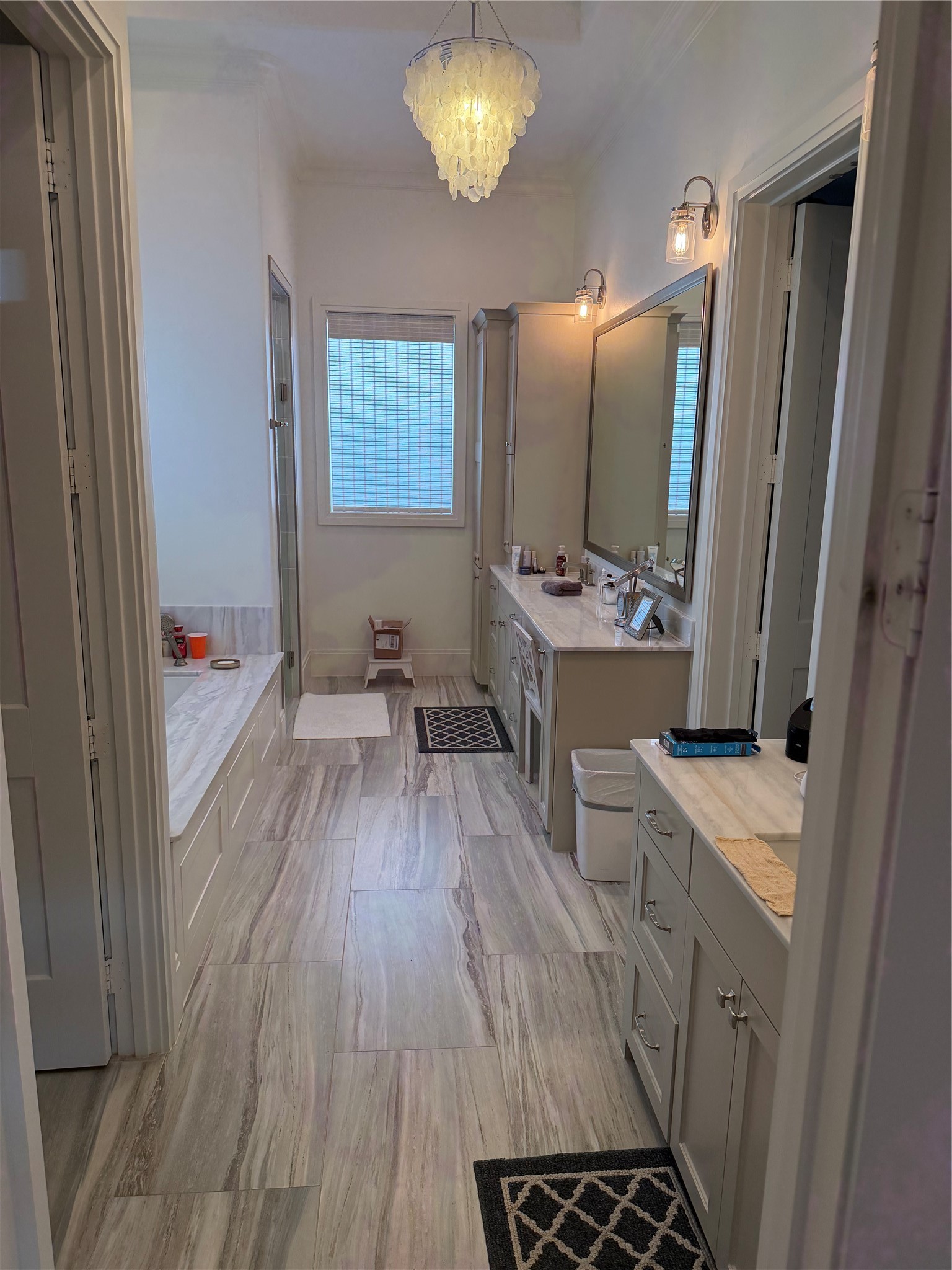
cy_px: 635
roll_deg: -1.7
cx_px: 476
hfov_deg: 56.8
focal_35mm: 24
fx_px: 880
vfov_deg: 71.6
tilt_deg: -11.8
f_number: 1.78
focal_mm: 6.76
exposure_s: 1/121
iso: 200
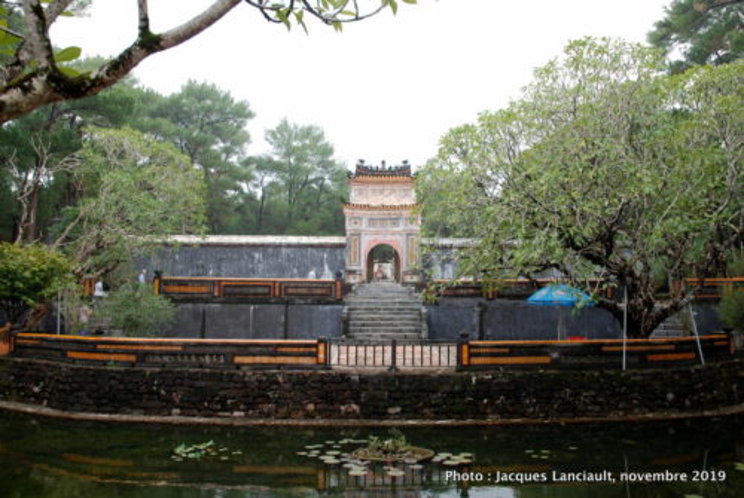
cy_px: 249
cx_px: 372
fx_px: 559
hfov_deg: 67.3
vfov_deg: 48.1
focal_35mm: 27
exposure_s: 1/15
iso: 100
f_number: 8
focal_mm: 18
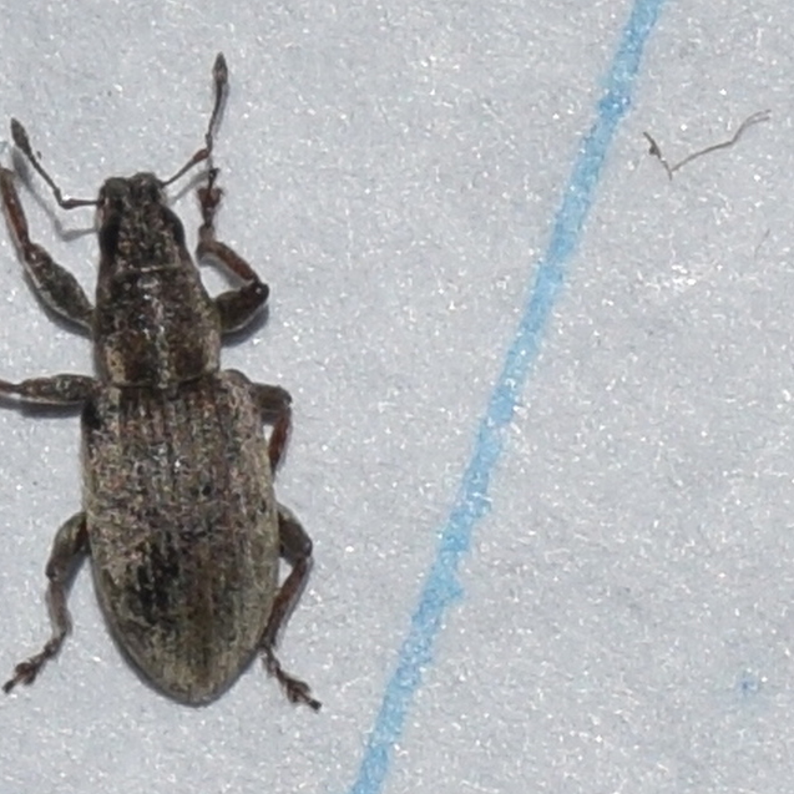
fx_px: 7007
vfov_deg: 6.5
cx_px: 214
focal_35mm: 270
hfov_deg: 6.5
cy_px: 398
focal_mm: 140
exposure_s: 1/160
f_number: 13
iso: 100
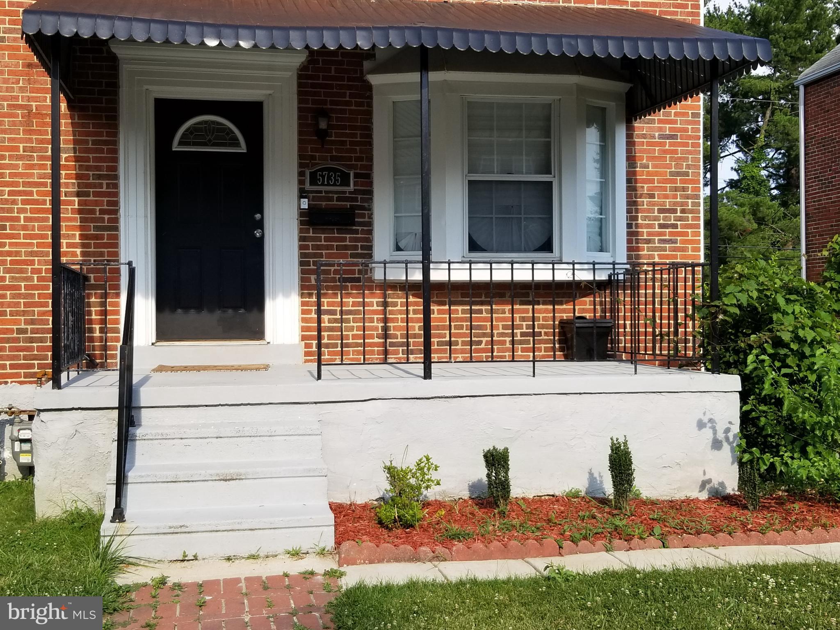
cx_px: 420
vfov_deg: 53.1
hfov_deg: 67.3
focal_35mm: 26
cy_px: 315
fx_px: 631
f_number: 1.7
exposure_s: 1/1477
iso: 50
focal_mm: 4.25
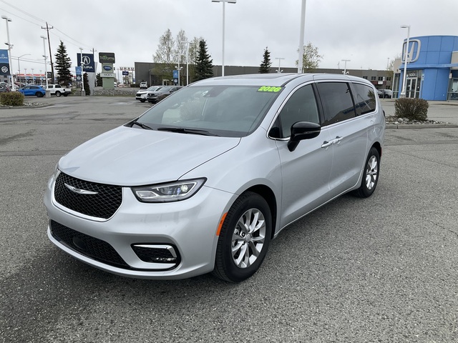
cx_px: 229
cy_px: 172
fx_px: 384
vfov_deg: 48.2
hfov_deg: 61.7
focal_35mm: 29
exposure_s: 1/599
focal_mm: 3
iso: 25
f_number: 1.8
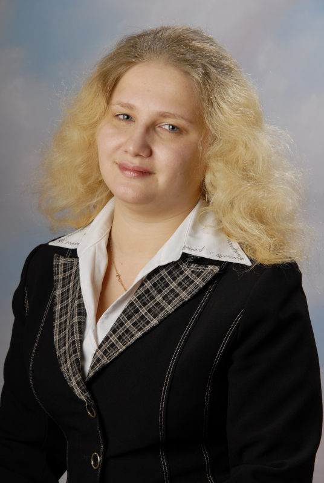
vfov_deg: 15.2
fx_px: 1816
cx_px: 162
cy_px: 242
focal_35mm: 135
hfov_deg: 10.2
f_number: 8
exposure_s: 1/250
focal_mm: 90
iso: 100
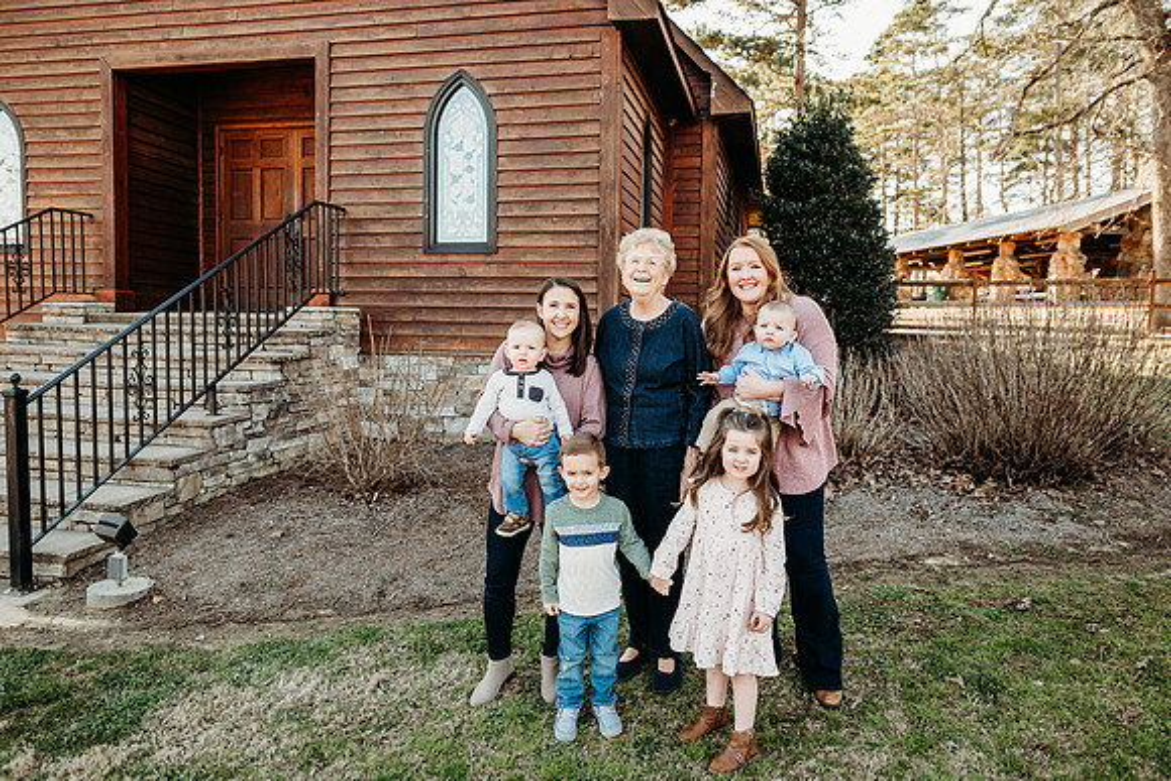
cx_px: 586
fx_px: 781
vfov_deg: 53.2
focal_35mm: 24
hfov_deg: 73.7
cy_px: 390
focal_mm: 24
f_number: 2.8
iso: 250
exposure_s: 1/320
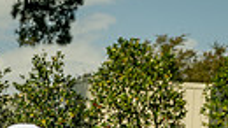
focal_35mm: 149
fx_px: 900
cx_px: 14
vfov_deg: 7.4
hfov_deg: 14.3
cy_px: 344
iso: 100
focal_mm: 41
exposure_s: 1/250
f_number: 8
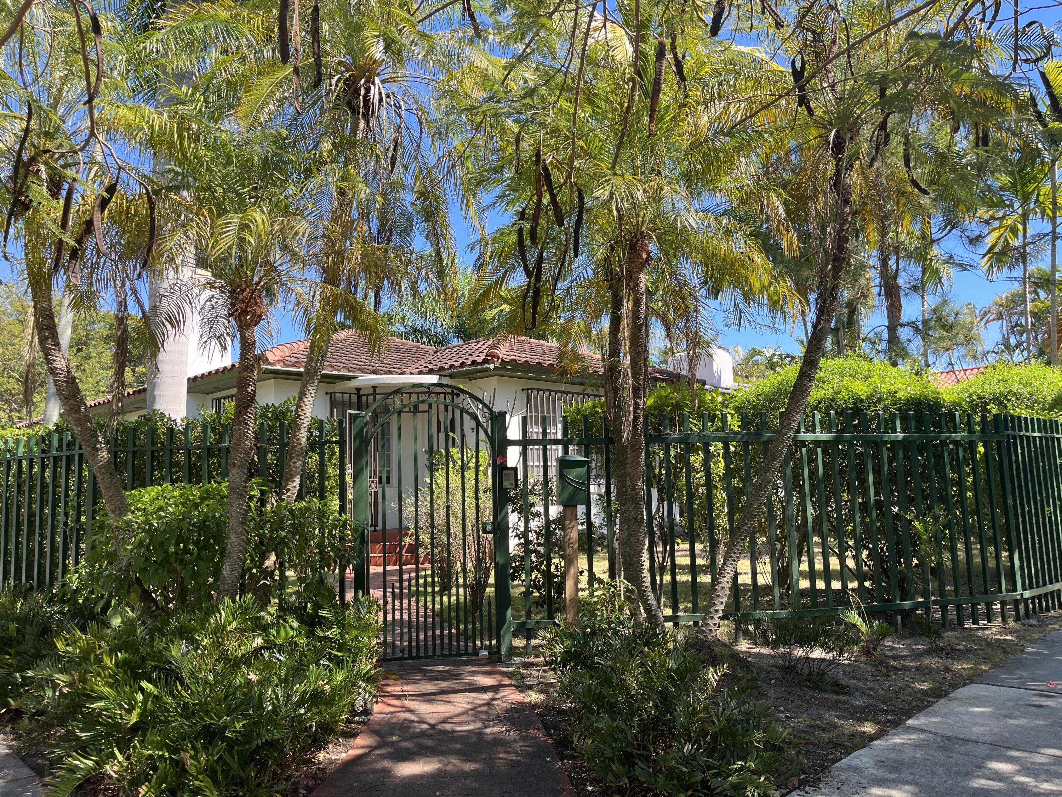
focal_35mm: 26
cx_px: 531
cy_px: 398
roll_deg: +1.6
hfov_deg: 67.3
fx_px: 798
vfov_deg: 53.1
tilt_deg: +6.5
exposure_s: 1/787
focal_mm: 5.1
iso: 50
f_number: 1.6
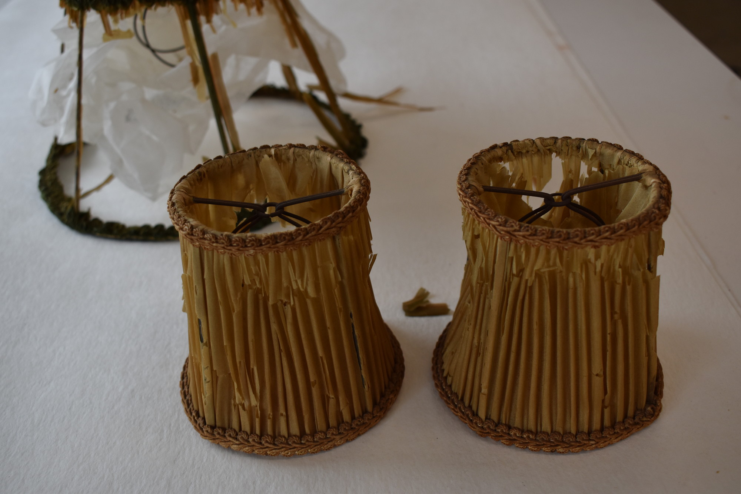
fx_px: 803
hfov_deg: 49.6
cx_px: 370
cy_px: 247
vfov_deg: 34.2
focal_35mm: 39
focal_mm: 26
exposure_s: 1/100
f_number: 5
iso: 400
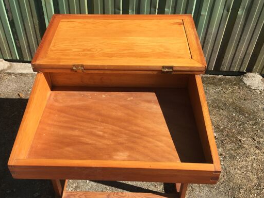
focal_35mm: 34
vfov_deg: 41.8
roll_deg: -2.5
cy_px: 91
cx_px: 117
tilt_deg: -40.5
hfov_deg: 53.8
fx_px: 259
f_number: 2.2
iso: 32
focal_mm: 4.15
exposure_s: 1/1319
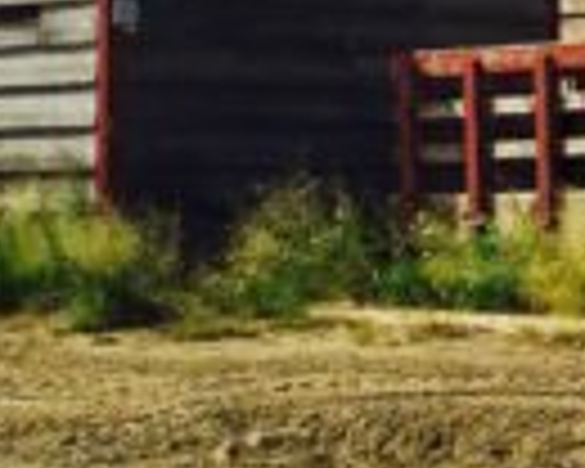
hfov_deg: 11.8
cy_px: 63
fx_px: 2545
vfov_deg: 10.5
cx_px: 1143
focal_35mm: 147
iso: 32
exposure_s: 1/3731
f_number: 2.2
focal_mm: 4.12
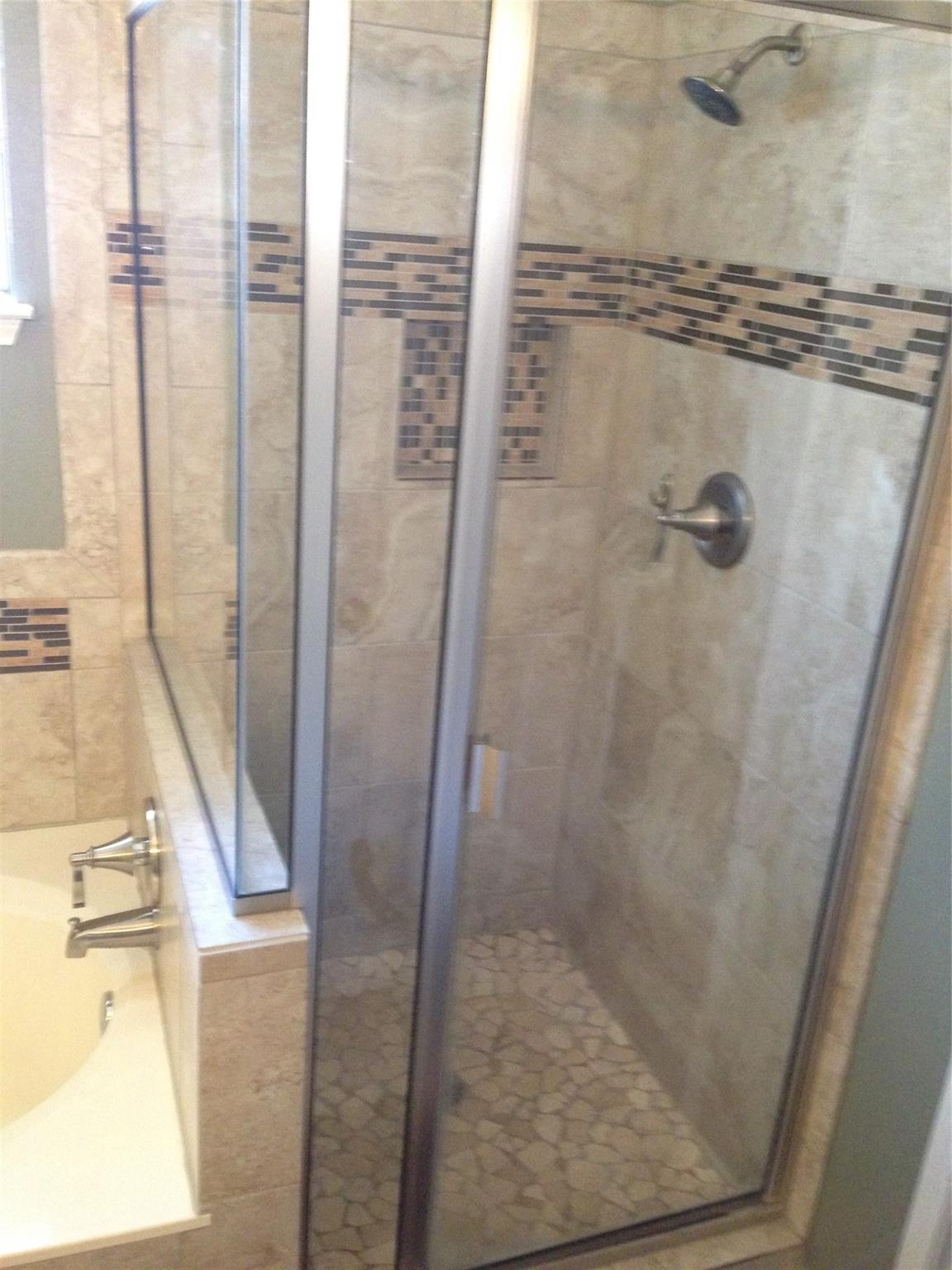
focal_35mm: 33
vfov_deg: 55.4
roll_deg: -4.6
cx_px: 476
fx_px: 1210
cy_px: 635
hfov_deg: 42.9
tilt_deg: -18.0
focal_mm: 4.12
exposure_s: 1/15
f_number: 2.4
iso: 400
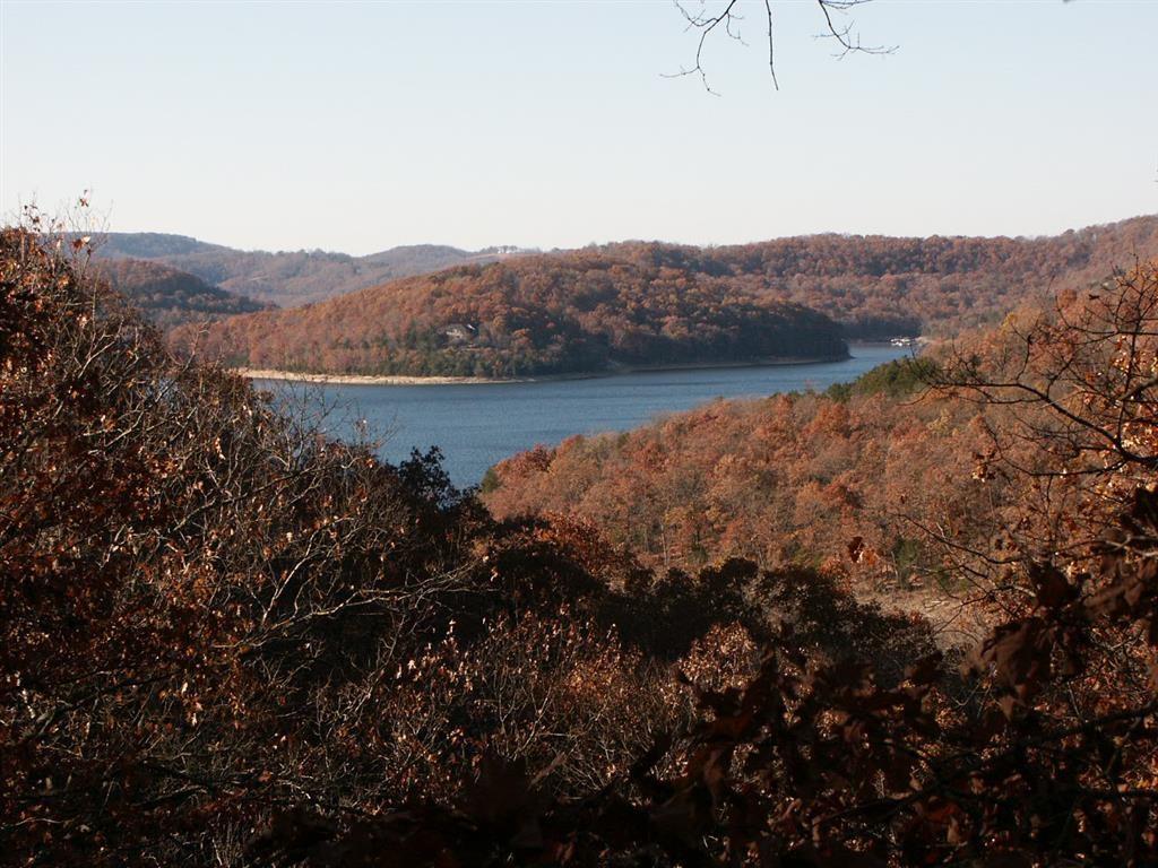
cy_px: 434
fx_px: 3145
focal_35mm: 94
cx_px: 579
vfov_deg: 15.7
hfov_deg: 20.9
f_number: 5.6
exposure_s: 1/350
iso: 100
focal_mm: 23.21
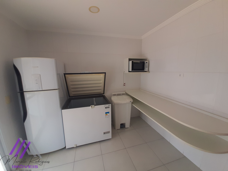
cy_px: 86
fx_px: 86
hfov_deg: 106.2
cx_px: 114
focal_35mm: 13
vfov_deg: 89.9
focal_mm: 1.42
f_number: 2.2
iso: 50
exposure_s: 1/120
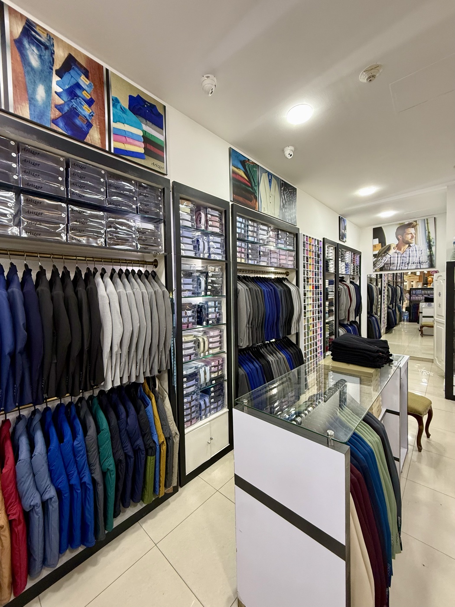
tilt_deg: -1.7
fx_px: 245
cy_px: 304
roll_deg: +0.8
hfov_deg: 85.7
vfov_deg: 102.1
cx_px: 228
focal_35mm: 14
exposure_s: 1/60
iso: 200
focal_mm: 2.22
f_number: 2.2
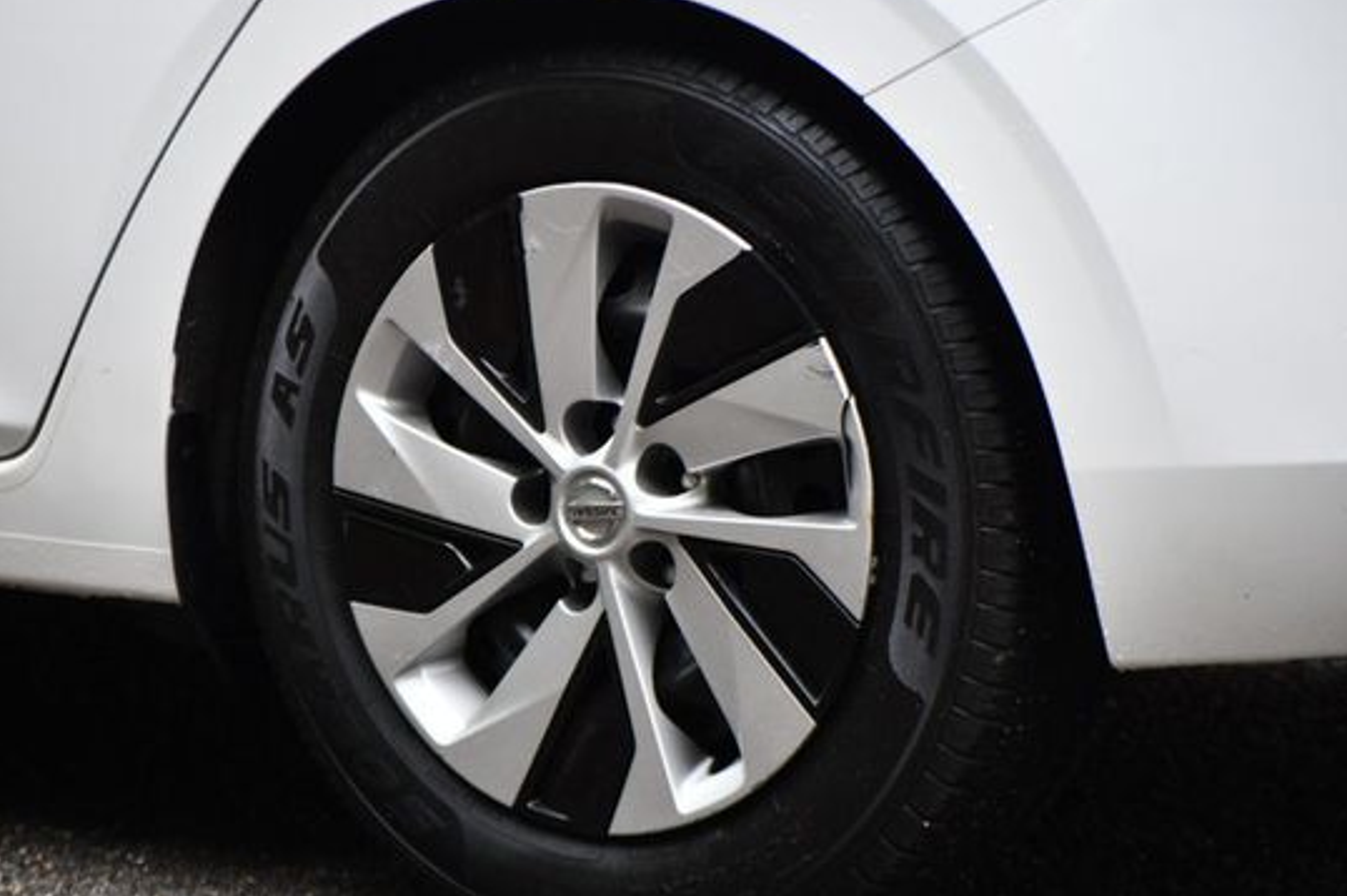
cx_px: 636
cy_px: 496
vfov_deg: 5.3
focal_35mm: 258
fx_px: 9647
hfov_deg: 8.0
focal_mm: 145
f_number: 4.8
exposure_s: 1/250
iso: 800
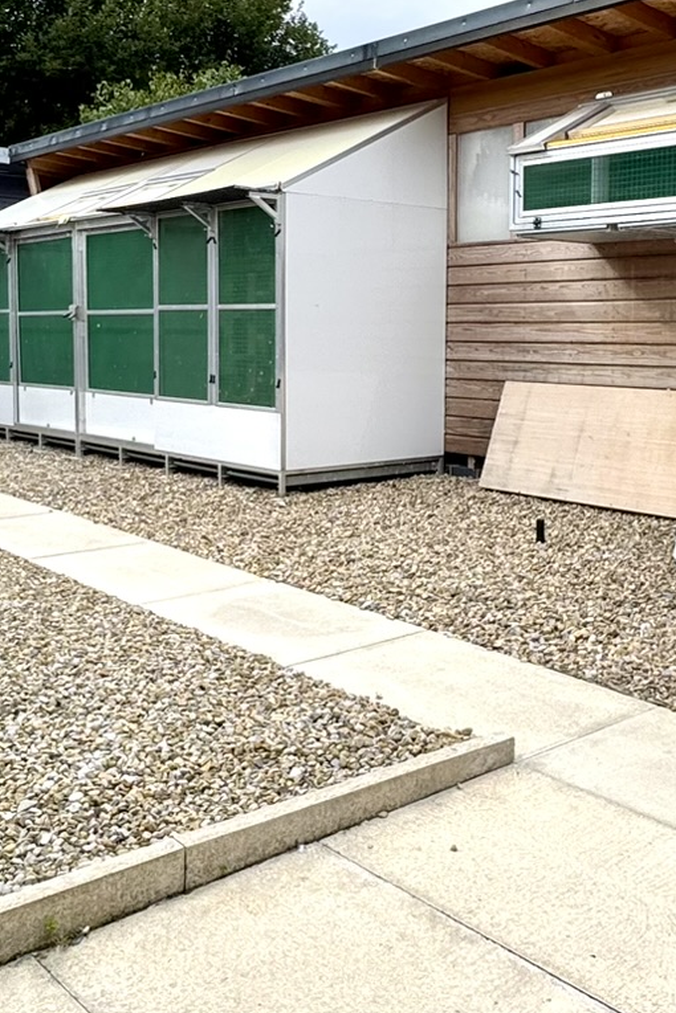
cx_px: 382
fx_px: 1098
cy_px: 408
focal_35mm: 39
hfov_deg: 34.2
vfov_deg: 49.3
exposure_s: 1/840
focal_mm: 2.22
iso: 40
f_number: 2.2
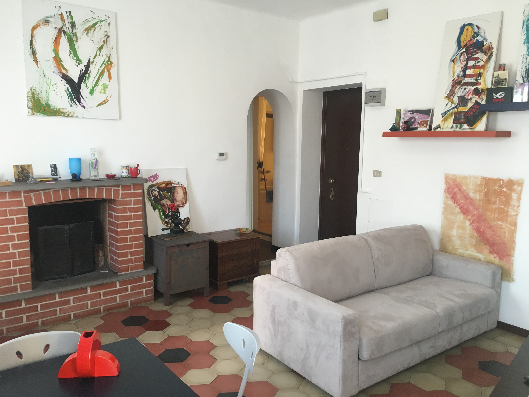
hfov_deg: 61.7
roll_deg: +0.2
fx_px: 443
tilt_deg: -7.1
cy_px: 198
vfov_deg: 48.2
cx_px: 264
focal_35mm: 29
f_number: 2.2
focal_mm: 4.15
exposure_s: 1/33
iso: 100
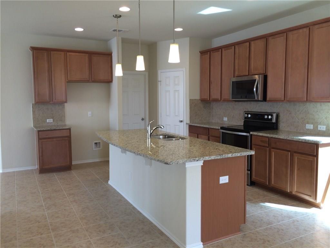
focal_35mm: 30
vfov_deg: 46.8
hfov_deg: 60.0
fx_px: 286
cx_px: 165
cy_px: 124
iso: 50
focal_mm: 4.12
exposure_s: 1/50
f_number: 2.2
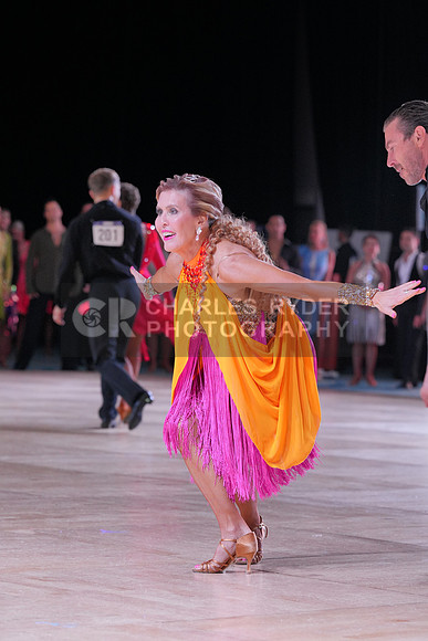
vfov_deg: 14.1
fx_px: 2602
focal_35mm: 146
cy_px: 320
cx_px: 214
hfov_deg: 9.4
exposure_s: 1/400
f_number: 5.6
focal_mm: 146
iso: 3200
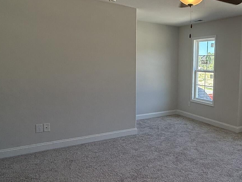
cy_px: 88
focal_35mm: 33
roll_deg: -1.4
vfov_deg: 42.9
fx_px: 231
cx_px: 202
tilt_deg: -4.7
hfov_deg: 51.0
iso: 64
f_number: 2.2
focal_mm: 2.22
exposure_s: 1/136
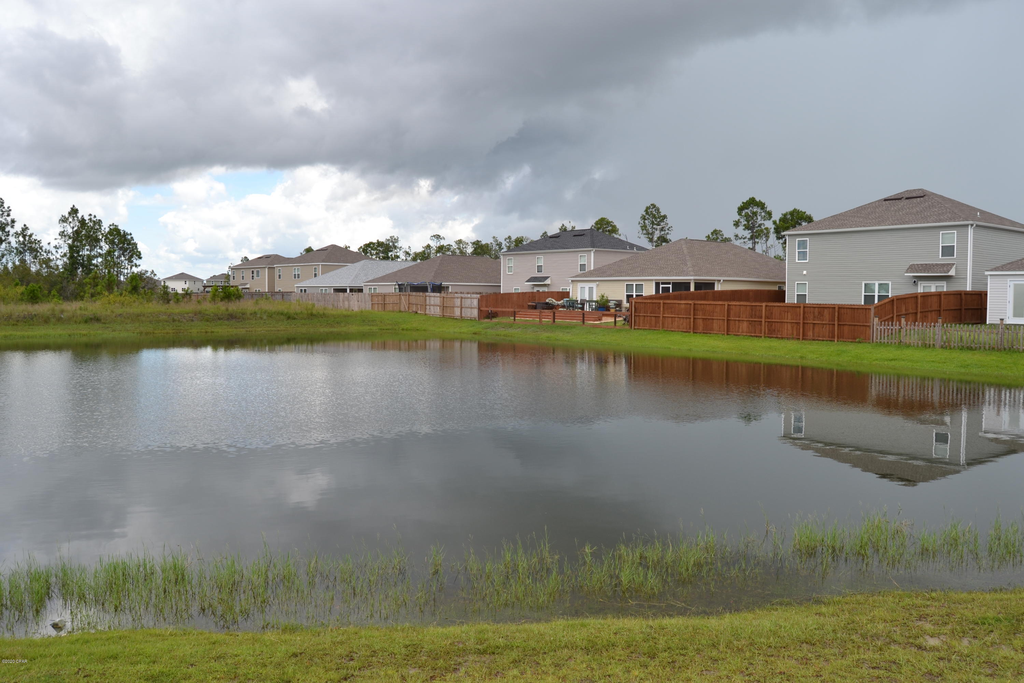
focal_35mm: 27
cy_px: 342
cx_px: 512
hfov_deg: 67.4
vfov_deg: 47.9
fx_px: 768
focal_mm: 18
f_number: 7.1
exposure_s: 1/200
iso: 100
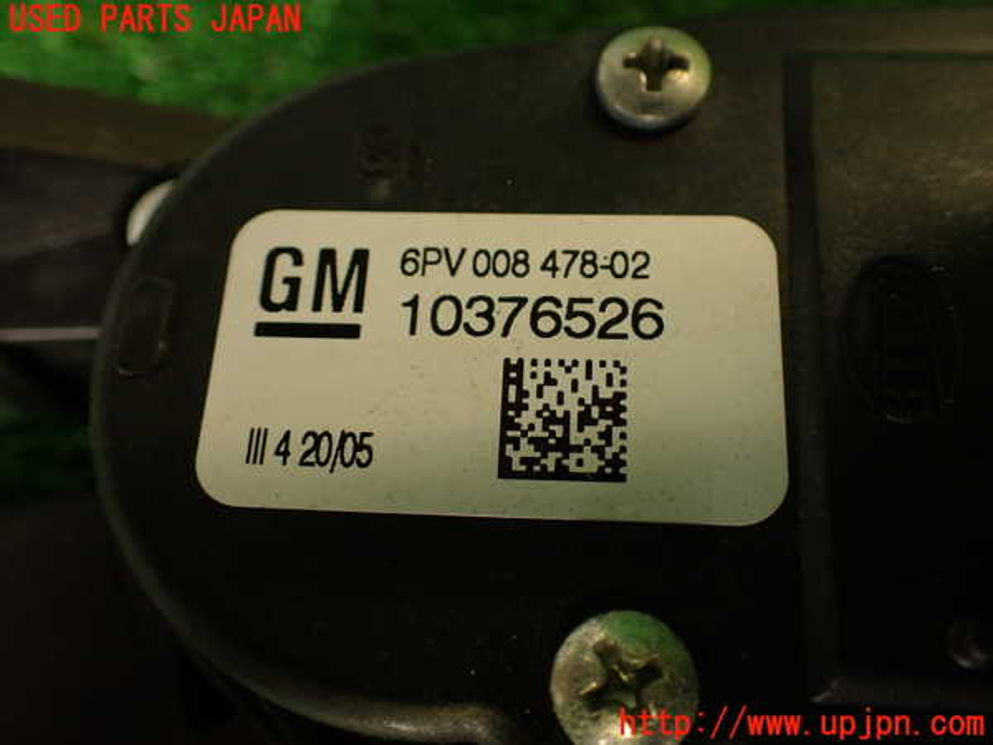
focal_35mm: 32
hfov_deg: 56.8
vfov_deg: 44.2
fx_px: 918
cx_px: 496
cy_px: 372
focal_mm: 5.79
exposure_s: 1/60
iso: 200
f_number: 2.4
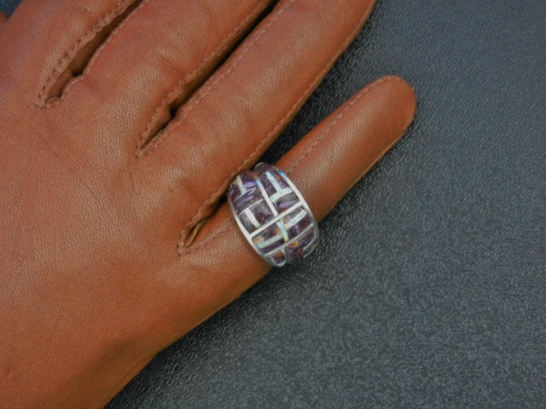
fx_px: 1073
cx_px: 273
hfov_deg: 28.6
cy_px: 204
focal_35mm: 68
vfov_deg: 21.6
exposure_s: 1/3
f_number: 4.1
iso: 200
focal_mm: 12.2
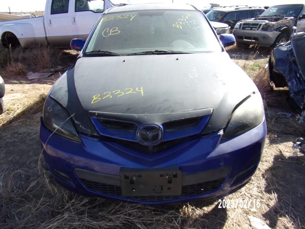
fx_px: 211
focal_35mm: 24
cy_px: 114
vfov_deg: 56.8
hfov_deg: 71.6
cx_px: 152
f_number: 3.3
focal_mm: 4.3
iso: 80
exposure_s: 1/450
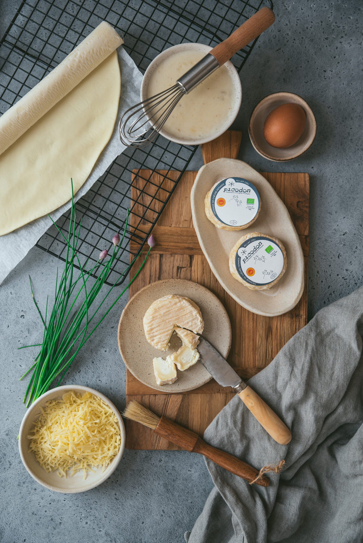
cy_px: 272
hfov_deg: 27.0
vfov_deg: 39.6
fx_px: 755
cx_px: 182
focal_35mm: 50
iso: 100
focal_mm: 50
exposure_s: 1/100
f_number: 4
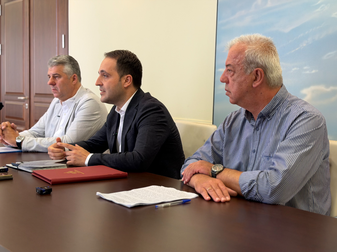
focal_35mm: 48
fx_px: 467
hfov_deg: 39.7
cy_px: 126
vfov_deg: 30.3
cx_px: 168
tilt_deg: -2.8
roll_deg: -1.3
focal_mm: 6.76
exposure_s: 1/100
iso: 80
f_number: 1.78
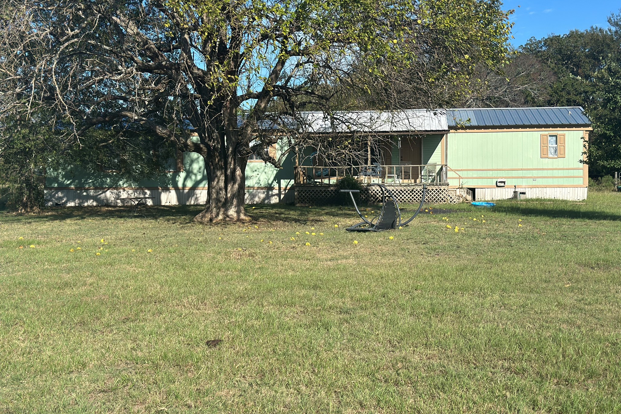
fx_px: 862
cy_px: 181
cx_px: 310
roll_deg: +0.2
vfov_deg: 27.0
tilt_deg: -0.9
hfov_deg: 39.6
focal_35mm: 50
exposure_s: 1/5556
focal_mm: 6.86
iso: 100
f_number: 1.78
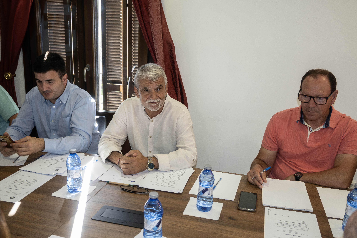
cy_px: 119
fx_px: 335
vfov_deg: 39.1
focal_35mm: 34
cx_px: 178
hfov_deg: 56.1
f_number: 4
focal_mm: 22.5
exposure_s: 1/60
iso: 400
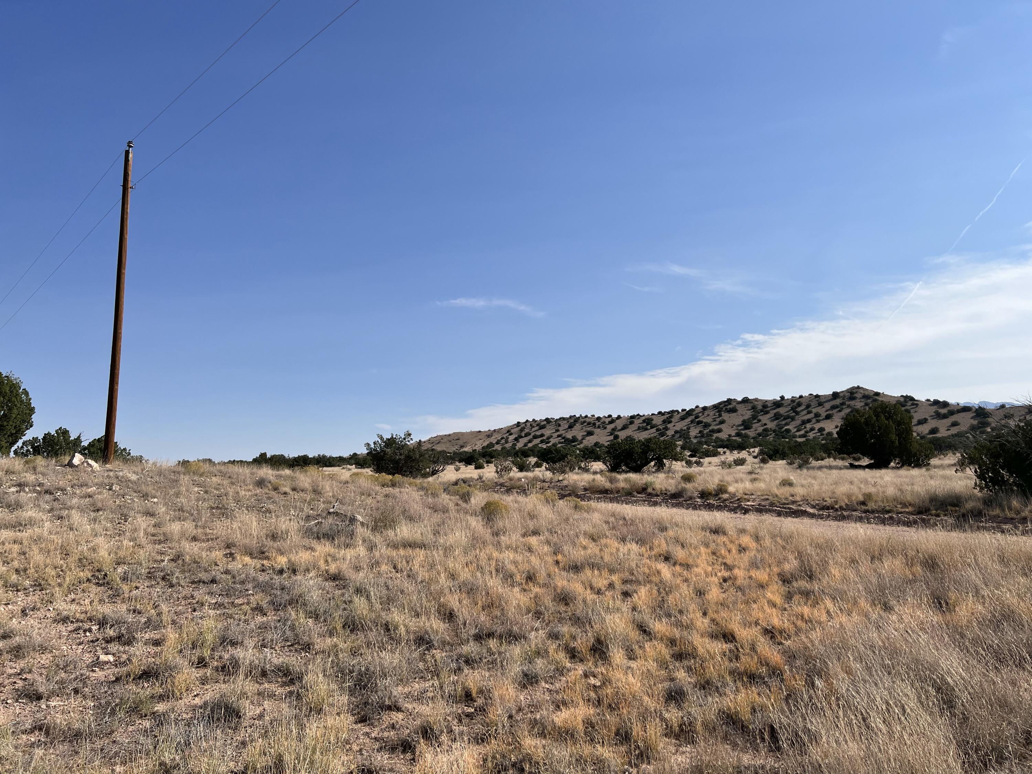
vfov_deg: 53.1
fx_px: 775
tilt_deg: +8.2
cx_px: 516
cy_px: 387
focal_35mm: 26
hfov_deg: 67.3
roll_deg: +0.9
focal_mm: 5.7
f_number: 1.5
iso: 50
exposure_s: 1/7463
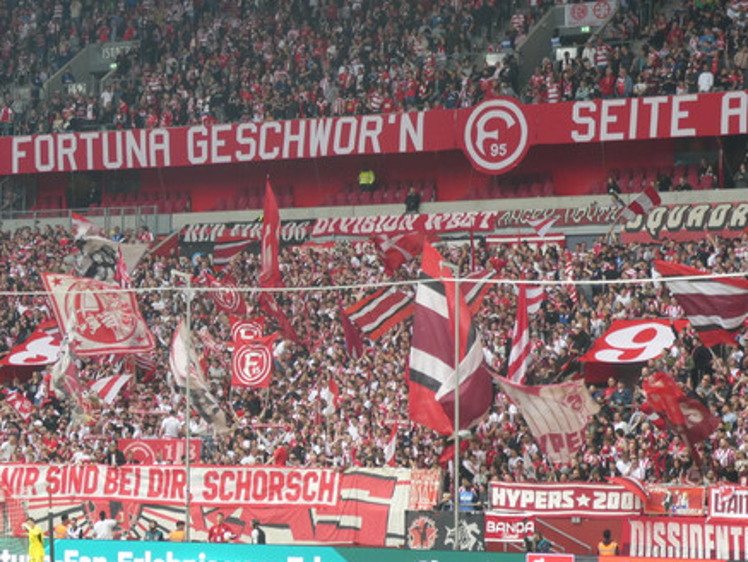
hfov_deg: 16.0
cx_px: 236
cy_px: 278
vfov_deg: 12.1
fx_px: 2659
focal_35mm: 123
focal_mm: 15
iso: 200
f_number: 4.8
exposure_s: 1/80
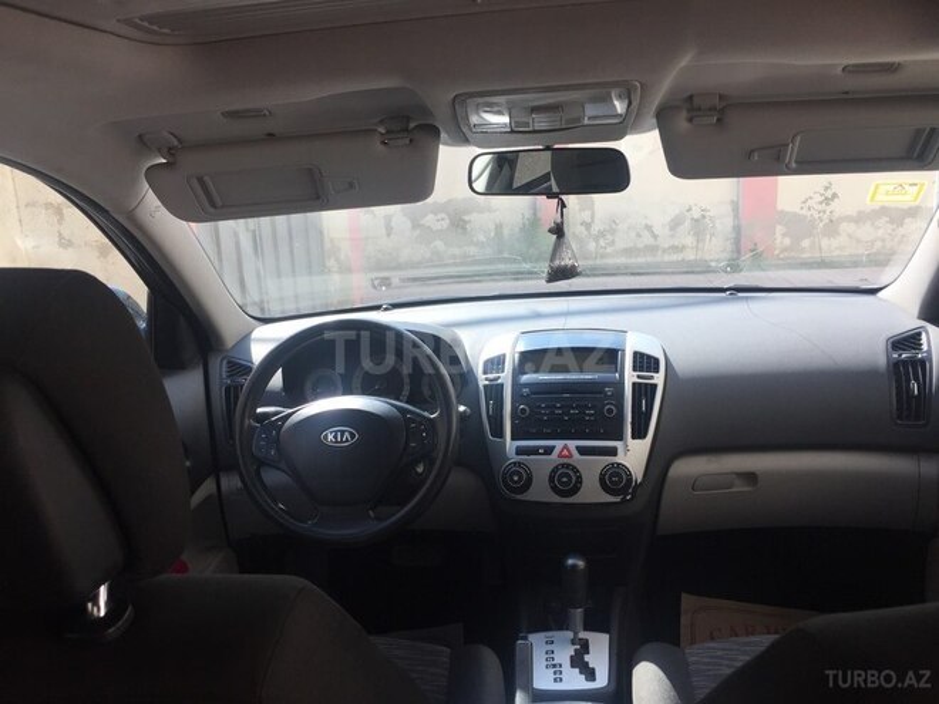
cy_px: 352
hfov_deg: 61.7
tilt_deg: -10.8
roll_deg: +1.8
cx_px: 470
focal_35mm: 29
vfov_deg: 48.2
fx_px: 787
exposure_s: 1/471
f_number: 2.2
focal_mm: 4.15
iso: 32
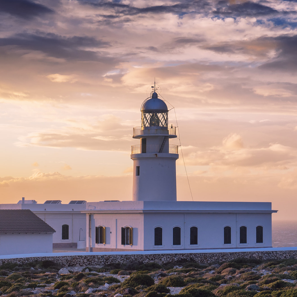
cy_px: 148
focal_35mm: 90
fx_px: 874
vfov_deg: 19.3
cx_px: 77
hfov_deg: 19.2
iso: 160
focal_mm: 70
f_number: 5.6
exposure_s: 1/160
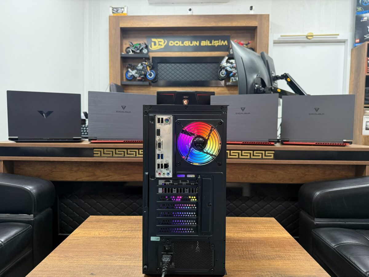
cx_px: 184
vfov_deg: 56.8
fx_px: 256
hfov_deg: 71.6
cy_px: 138
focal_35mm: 24
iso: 250
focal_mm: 6.76
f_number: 1.78
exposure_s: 1/50
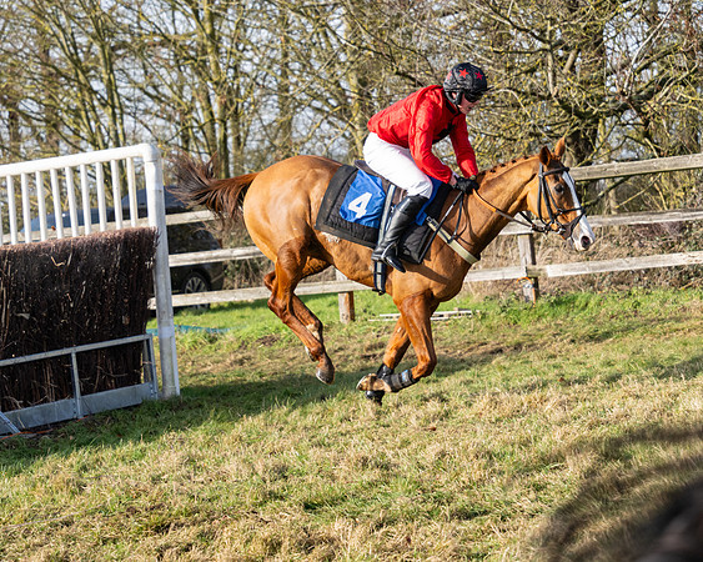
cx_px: 299
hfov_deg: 16.3
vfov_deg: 13.0
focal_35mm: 118
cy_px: 281
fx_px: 2461
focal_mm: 70
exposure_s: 1/1600
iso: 400
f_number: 4
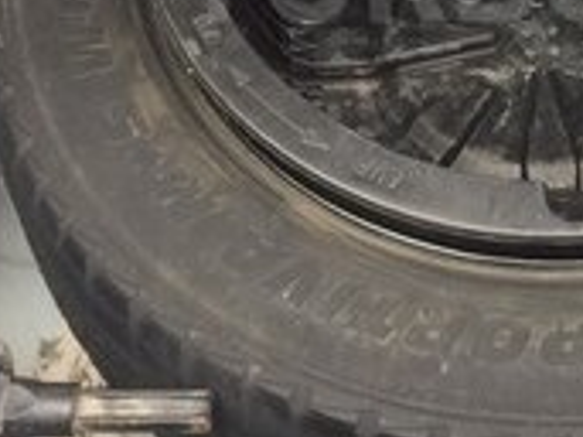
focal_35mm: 112
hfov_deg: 17.3
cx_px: 528
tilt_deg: -61.5
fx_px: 1885
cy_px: -29
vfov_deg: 13.0
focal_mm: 4.15
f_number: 2.2
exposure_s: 1/120
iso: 64
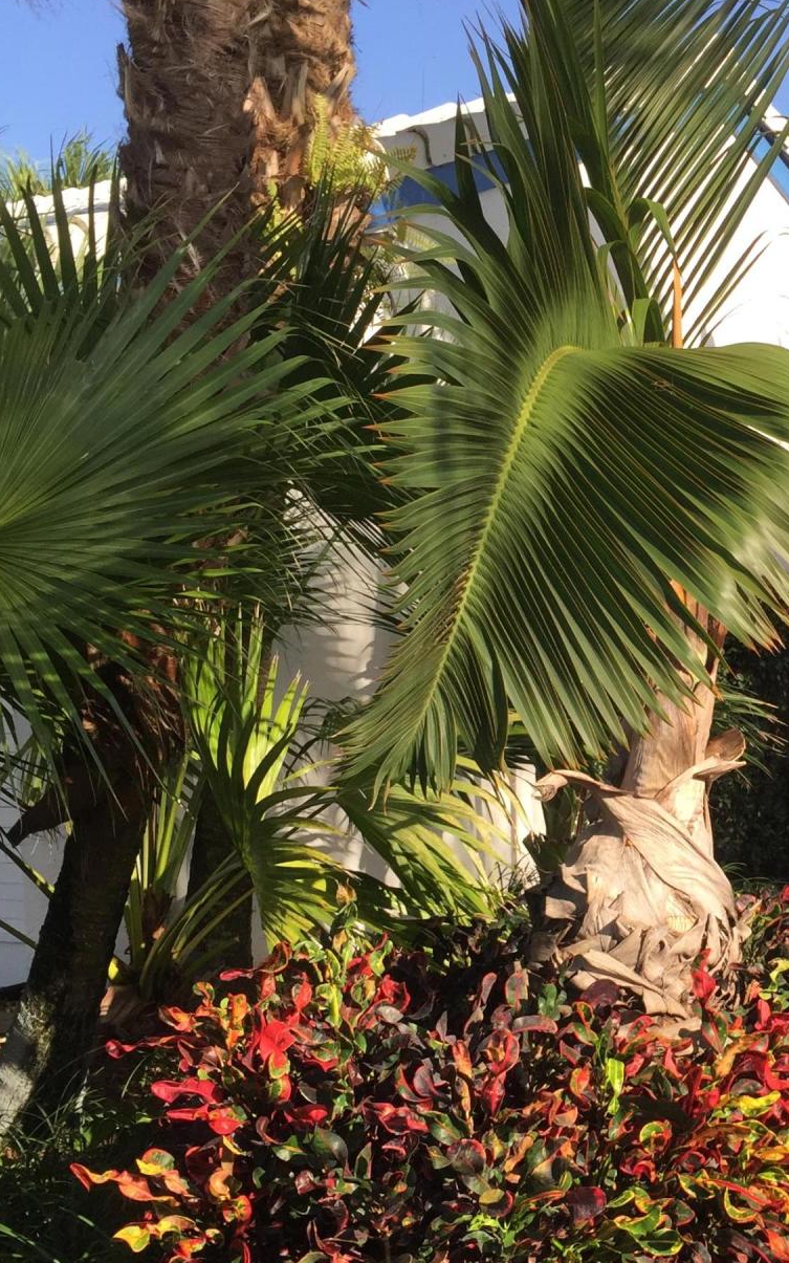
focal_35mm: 51
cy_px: 785
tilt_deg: -1.2
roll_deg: +2.0
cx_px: 774
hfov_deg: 24.3
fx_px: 1755
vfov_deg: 39.3
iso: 32
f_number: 2.2
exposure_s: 1/775
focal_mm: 4.15
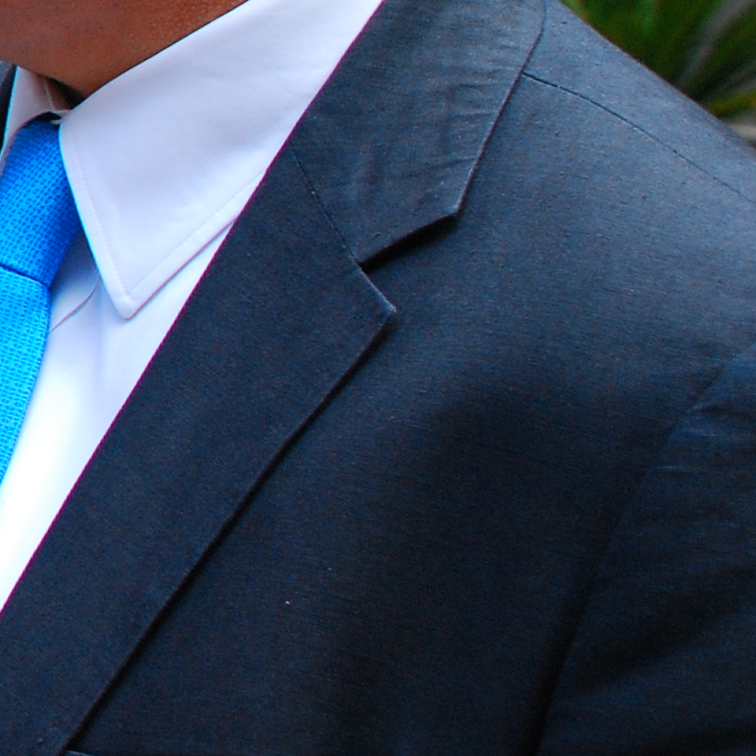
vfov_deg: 13.0
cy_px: 105
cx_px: -1012
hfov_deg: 11.2
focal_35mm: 133
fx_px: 3286
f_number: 5.6
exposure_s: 1/125
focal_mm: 22
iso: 400
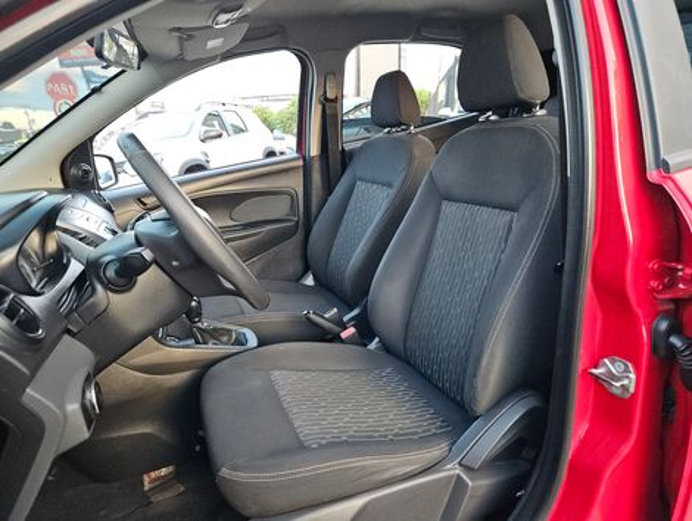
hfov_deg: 73.8
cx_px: 346
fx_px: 460
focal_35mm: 23
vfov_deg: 59.0
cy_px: 260
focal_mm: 5.4
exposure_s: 1/120
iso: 800
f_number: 1.8
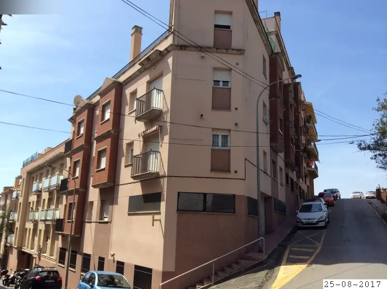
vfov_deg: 42.8
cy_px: 144
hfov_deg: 55.4
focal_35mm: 33
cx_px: 194
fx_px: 368
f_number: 2.4
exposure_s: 1/1167
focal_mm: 3.3
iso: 32
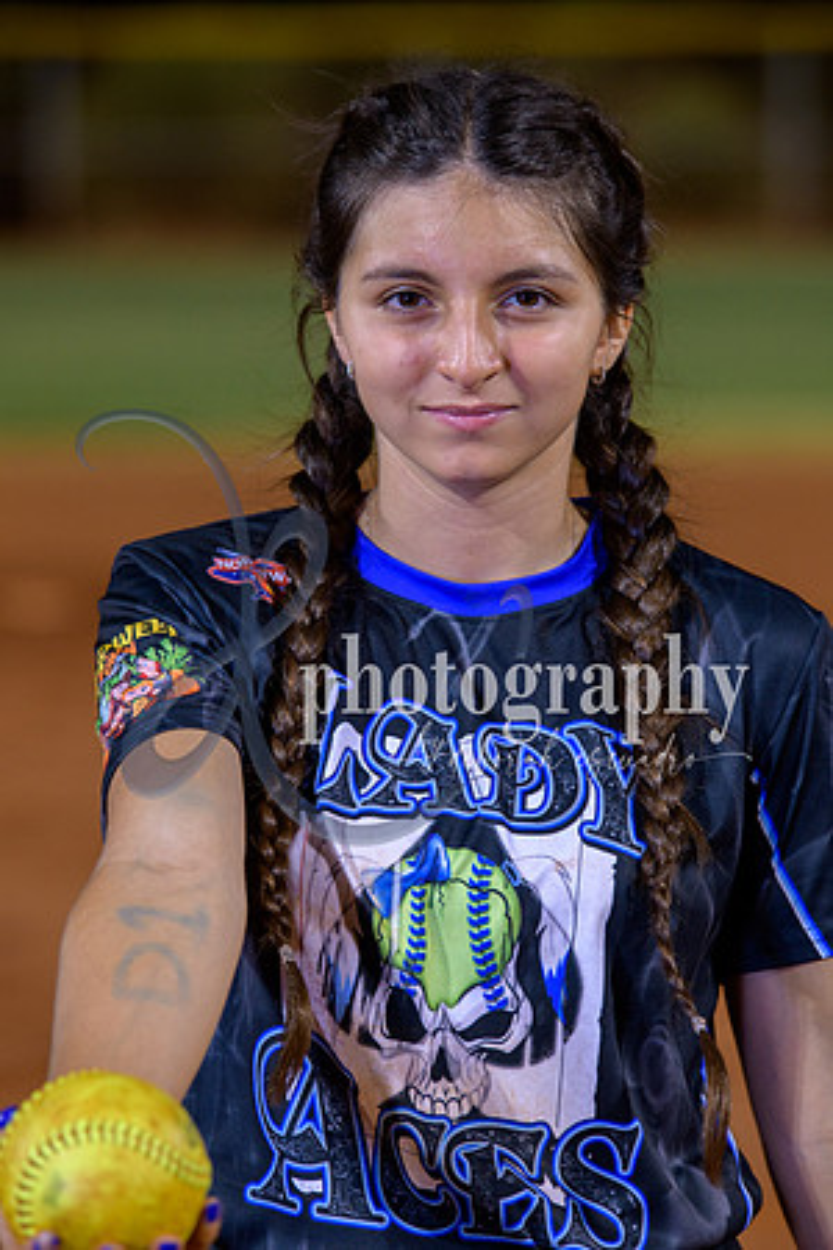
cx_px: 416
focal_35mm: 165
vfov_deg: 12.5
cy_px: 625
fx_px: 5726
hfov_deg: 8.3
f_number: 5
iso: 400
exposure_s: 1/80
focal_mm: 165
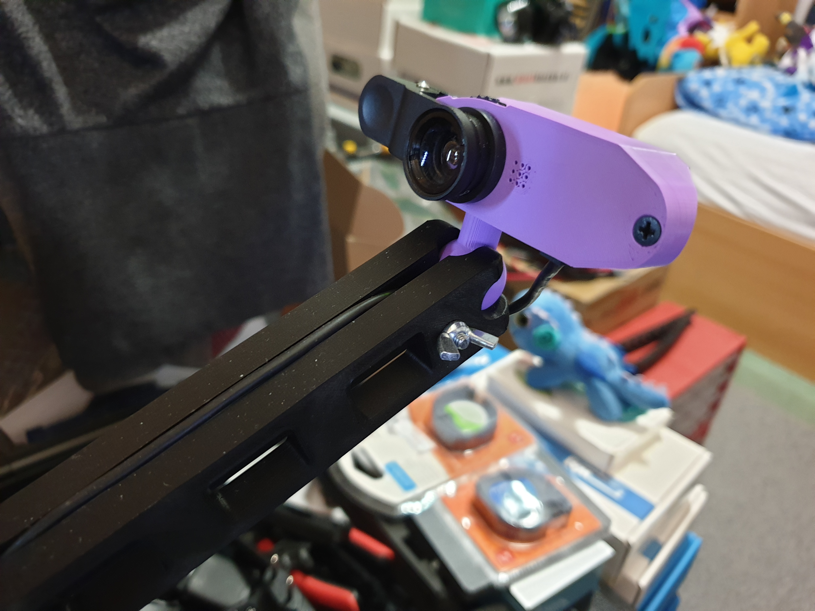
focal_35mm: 26
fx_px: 612
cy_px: 306
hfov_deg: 67.3
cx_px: 408
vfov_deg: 53.1
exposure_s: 1/10
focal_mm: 4.3
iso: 500
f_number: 1.5
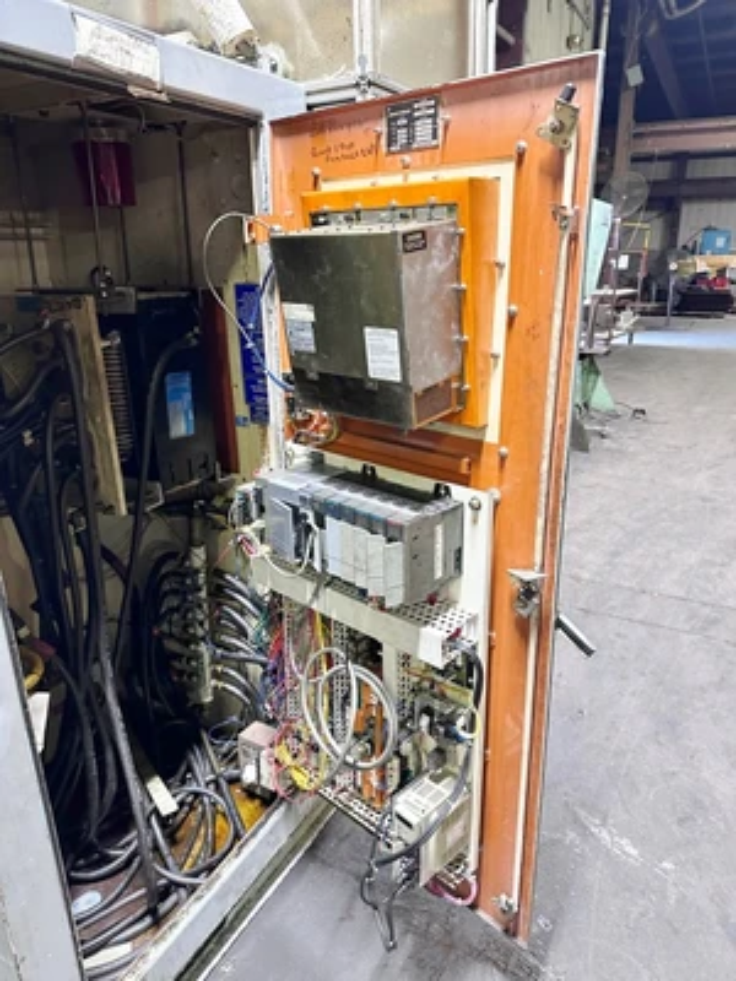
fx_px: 680
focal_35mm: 24
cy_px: 490
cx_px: 368
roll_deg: +0.3
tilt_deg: -16.2
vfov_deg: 71.6
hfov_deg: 56.8
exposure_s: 1/60
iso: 400
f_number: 1.78
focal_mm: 6.86
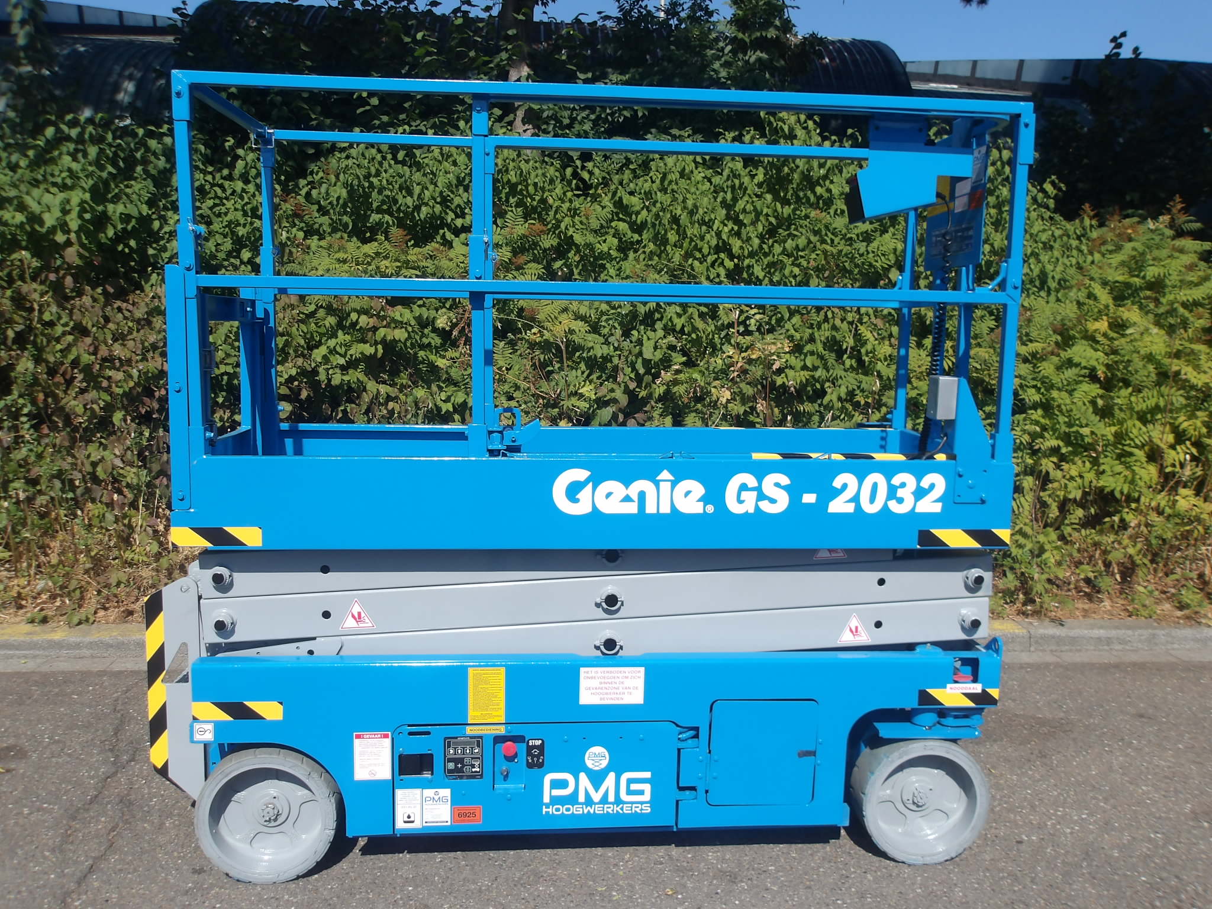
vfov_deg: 51.4
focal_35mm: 27
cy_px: 454
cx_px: 606
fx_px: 945
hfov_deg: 65.3
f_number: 10.4
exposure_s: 1/117
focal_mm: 4.9
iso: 100
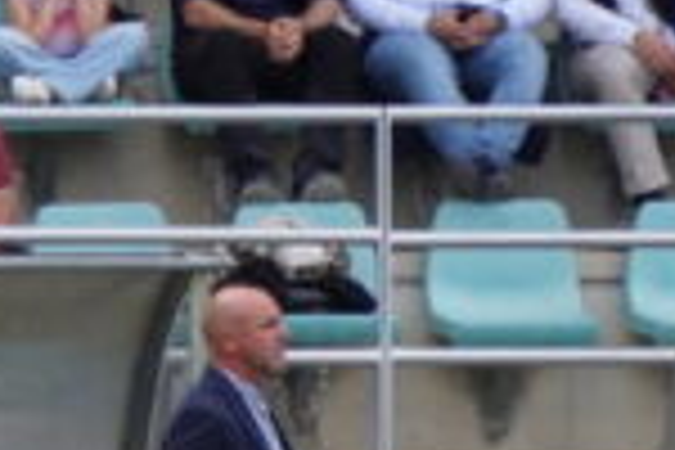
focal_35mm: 1609
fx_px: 30166
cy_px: 369
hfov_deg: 1.3
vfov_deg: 0.9
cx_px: -104
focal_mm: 210
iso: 250
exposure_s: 1/400
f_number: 6.3
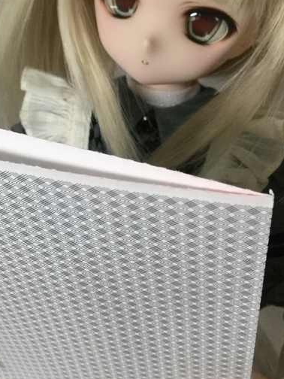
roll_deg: -6.3
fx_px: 689
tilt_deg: -14.1
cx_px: 87
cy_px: 113
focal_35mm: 63
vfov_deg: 30.4
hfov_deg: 23.1
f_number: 2.4
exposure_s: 1/30
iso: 80
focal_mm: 3.3
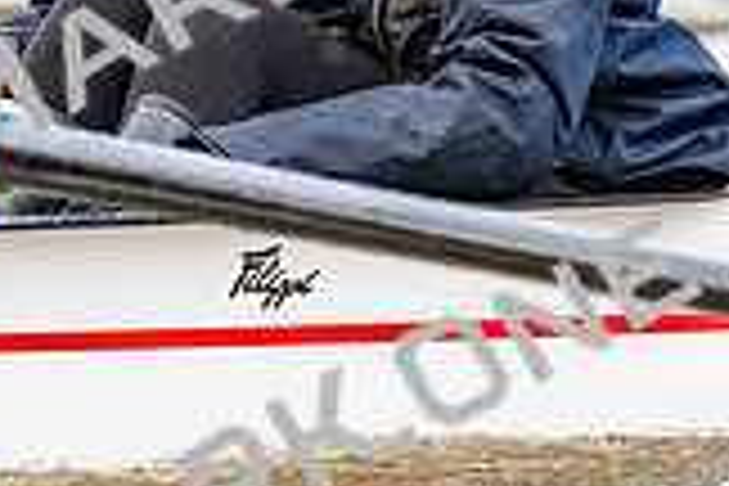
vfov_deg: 1.0
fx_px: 29056
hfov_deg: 1.4
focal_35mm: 1435
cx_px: 526
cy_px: -268
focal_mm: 400
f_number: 4.5
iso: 7200
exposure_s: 1/1600
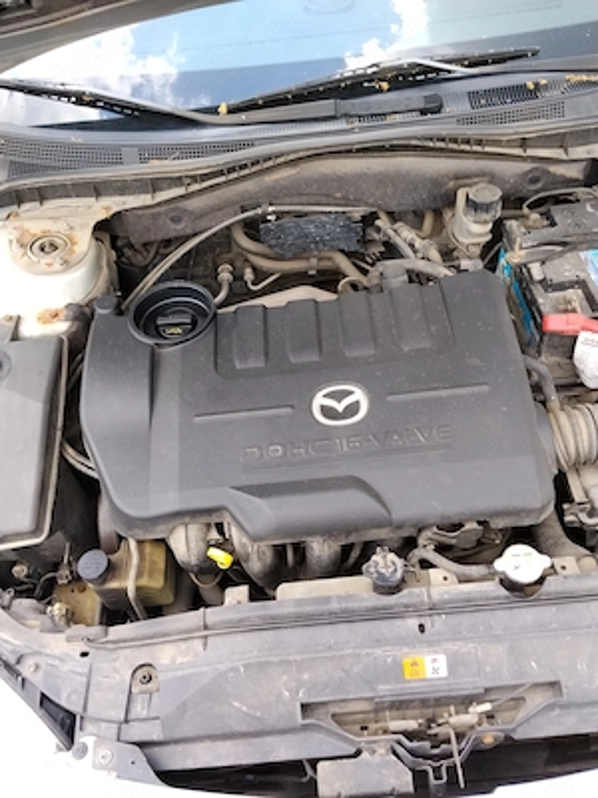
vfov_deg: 61.7
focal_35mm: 29
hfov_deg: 48.2
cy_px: 399
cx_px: 299
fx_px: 668
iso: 64
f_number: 1.8
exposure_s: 1/100
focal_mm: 4.22
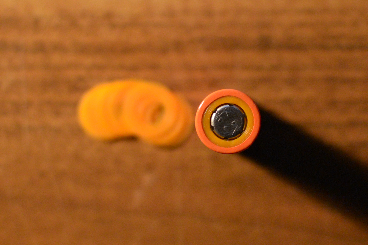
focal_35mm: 45
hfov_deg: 43.6
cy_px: 122
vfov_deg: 29.9
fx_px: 460
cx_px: 184
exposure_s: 1/60
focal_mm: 30
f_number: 2
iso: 720
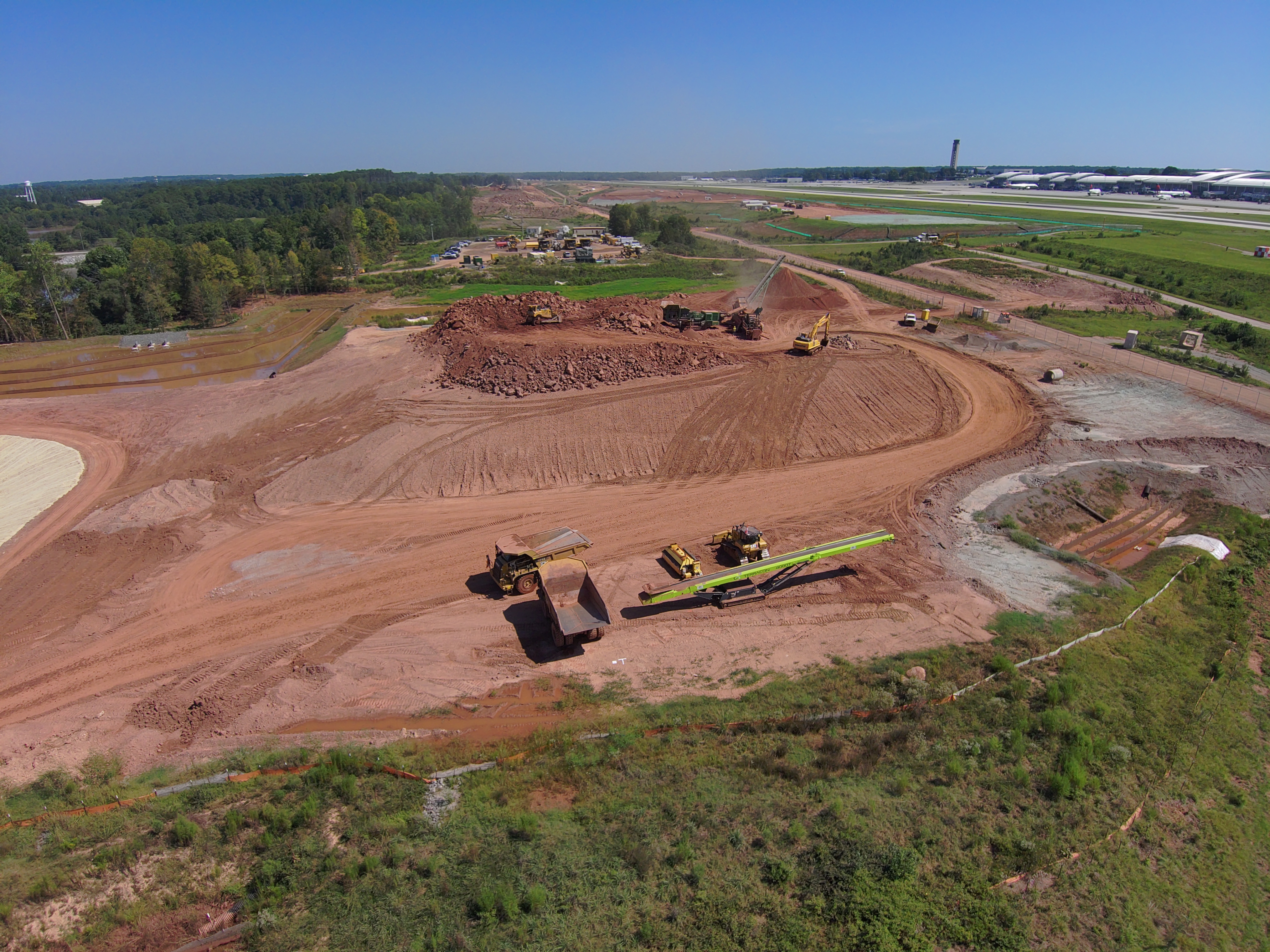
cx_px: 635
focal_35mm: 21
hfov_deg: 79.0
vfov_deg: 63.4
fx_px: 770
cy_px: 476
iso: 101
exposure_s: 1/1542
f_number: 2.8
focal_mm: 3.7
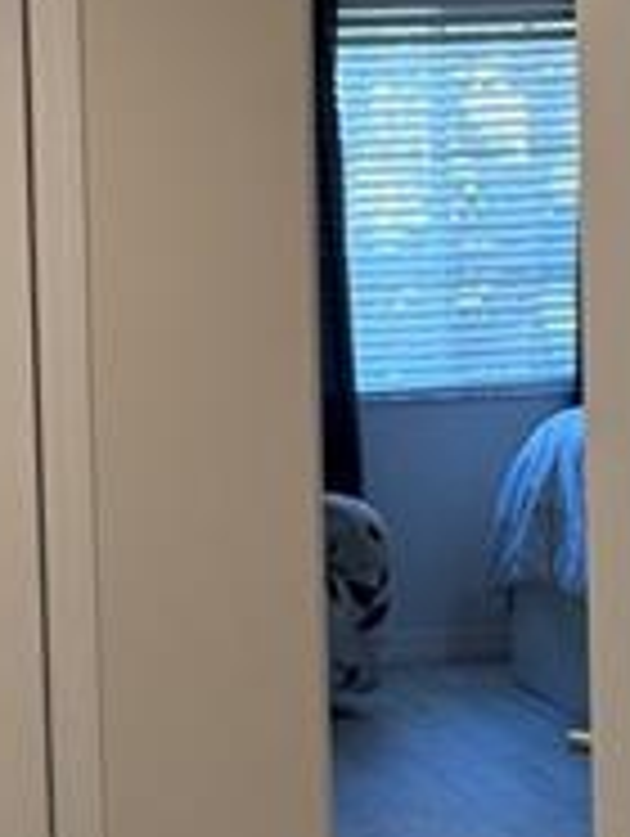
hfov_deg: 14.8
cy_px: 400
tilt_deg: -4.0
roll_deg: +2.4
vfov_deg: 19.8
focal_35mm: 99
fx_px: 2397
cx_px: 50
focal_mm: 6.76
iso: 200
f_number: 1.78
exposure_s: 1/218
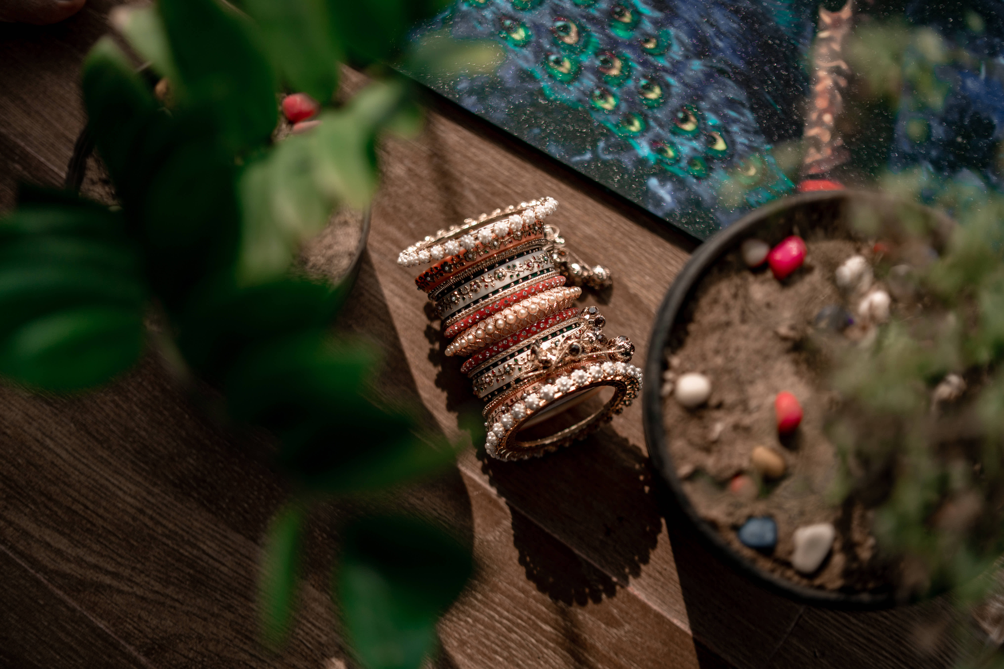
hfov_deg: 54.4
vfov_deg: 37.9
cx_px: 502
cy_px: 334
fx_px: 976
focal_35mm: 35
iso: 100
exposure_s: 1/4000
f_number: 1.8
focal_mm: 35
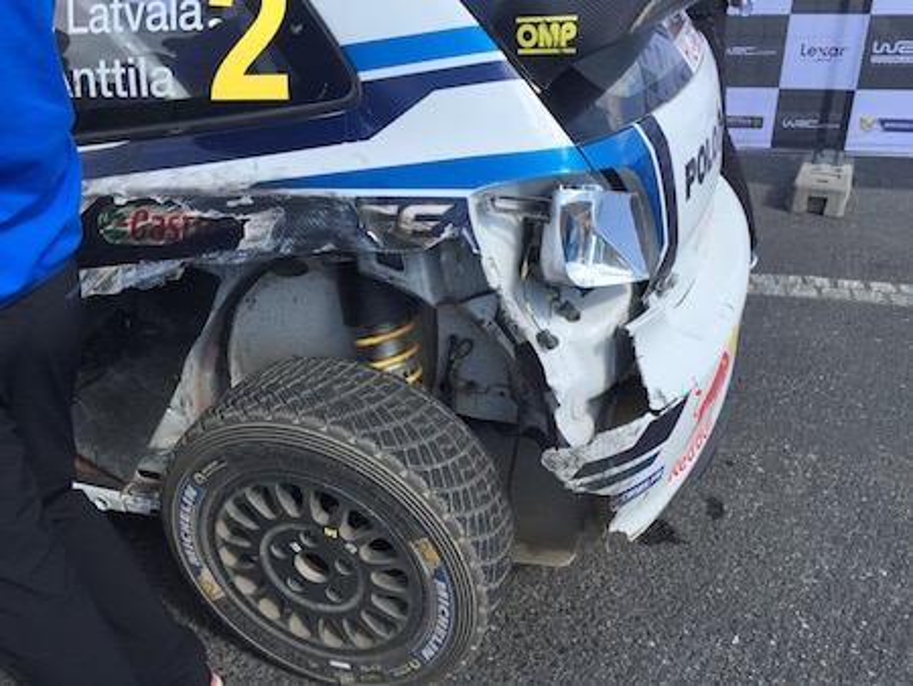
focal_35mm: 29
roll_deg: +2.1
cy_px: 343
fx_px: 765
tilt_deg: -29.7
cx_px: 456
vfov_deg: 48.3
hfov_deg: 61.6
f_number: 2.2
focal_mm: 4.15
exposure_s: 1/989
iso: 32
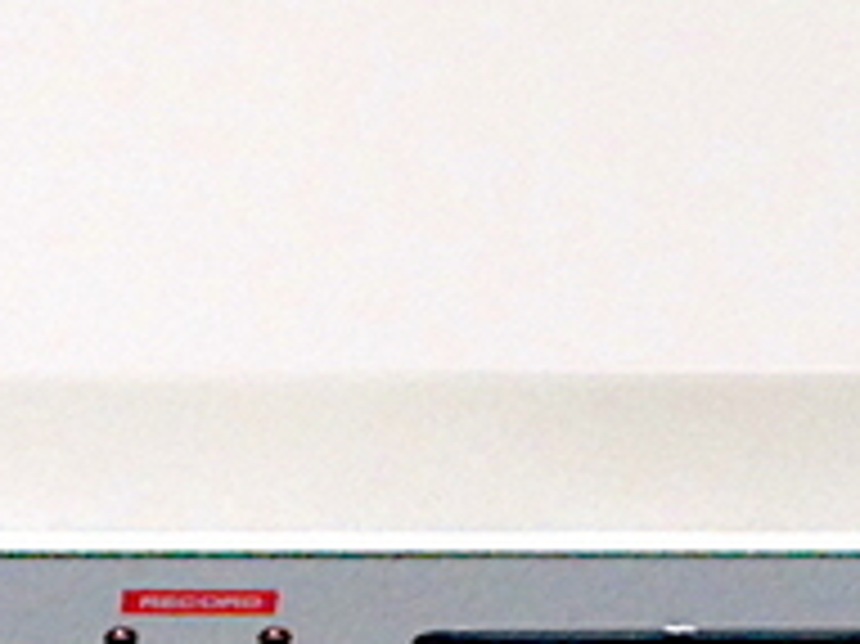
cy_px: 261
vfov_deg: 7.4
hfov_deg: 9.6
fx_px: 4991
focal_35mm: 201
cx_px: -320
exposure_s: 1/20
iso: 200
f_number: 3.8
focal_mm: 7.2
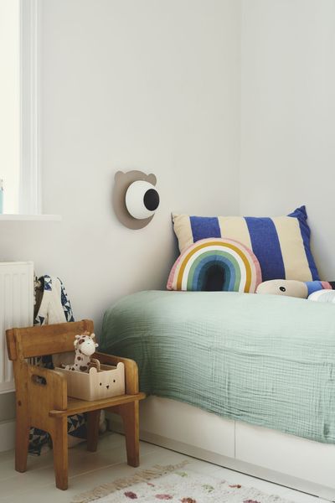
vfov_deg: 39.6
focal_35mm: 50
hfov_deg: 27.0
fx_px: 698
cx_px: 168
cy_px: 252
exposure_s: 10
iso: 100
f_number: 5.6
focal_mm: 50
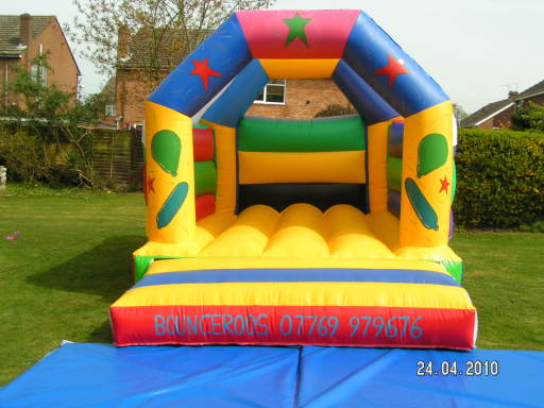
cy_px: 204
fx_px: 597
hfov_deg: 49.0
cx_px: 272
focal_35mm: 38
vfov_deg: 37.7
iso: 50
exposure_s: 1/400
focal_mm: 5.8
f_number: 5.6
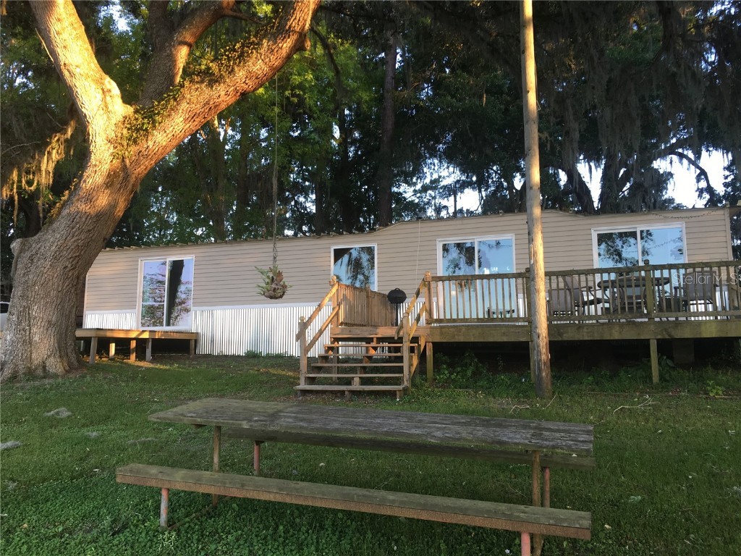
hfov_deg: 61.7
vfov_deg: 48.2
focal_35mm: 29
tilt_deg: +6.4
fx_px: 621
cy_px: 278
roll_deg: +0.0
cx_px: 370
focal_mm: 4.15
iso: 32
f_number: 2.2
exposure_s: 1/60
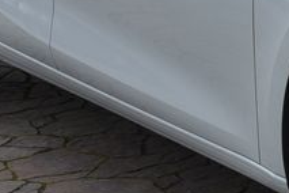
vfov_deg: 5.9
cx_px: 512
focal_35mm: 231
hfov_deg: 8.6
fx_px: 1854
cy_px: -11
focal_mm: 48
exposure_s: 1/400
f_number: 10
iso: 500
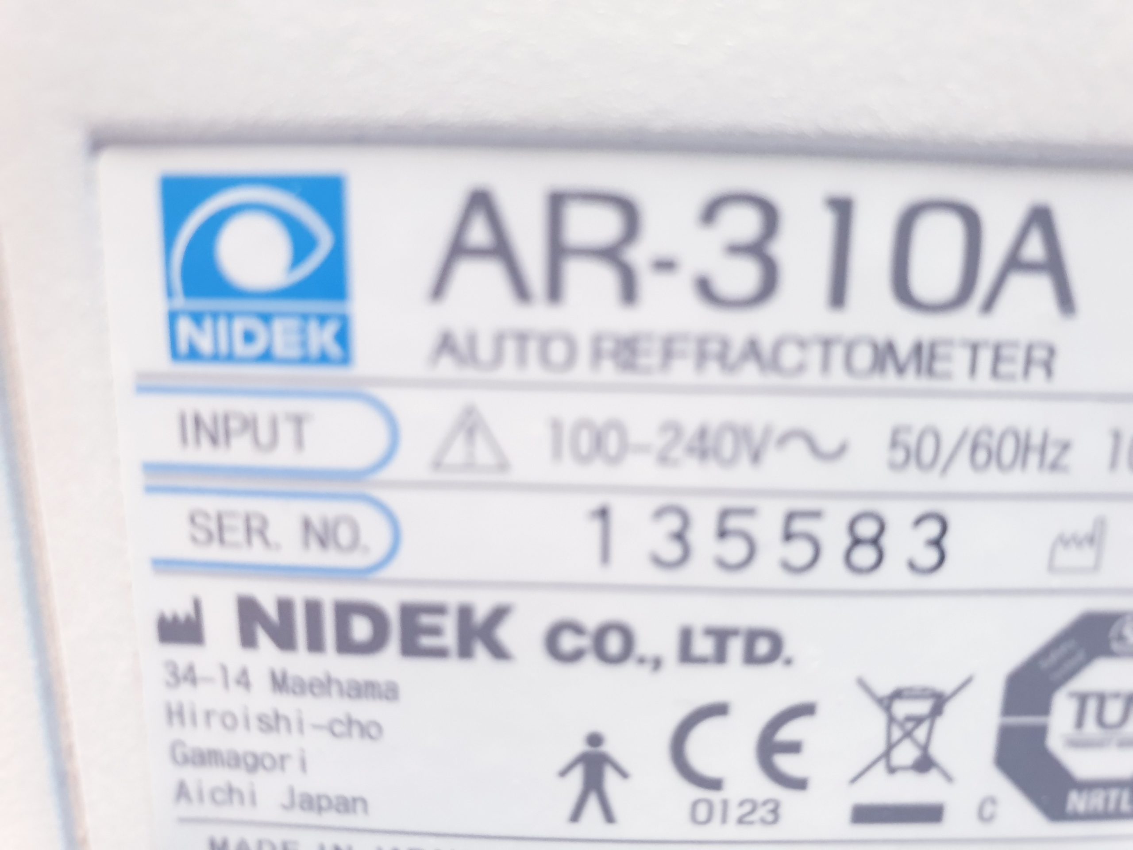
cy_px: 425
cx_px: 566
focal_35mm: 26
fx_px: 851
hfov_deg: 67.3
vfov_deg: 53.1
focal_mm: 4.3
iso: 250
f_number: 2.4
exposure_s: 1/22
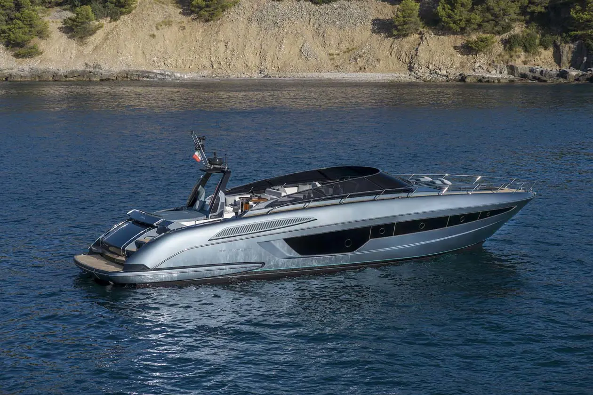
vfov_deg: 18.2
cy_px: 198
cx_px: 296
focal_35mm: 75
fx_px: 1235
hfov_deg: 27.0
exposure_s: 1/400
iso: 200
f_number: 5
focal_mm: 75
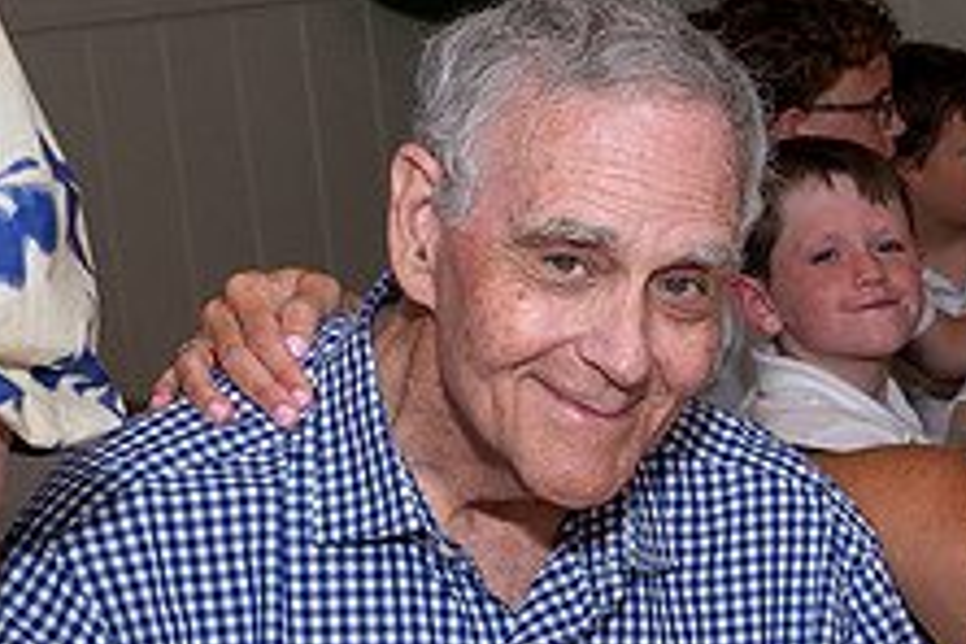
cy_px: 645
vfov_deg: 10.5
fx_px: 3461
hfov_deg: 15.2
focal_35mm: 129
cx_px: 1253
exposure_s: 1/250
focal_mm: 40
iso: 500
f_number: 8
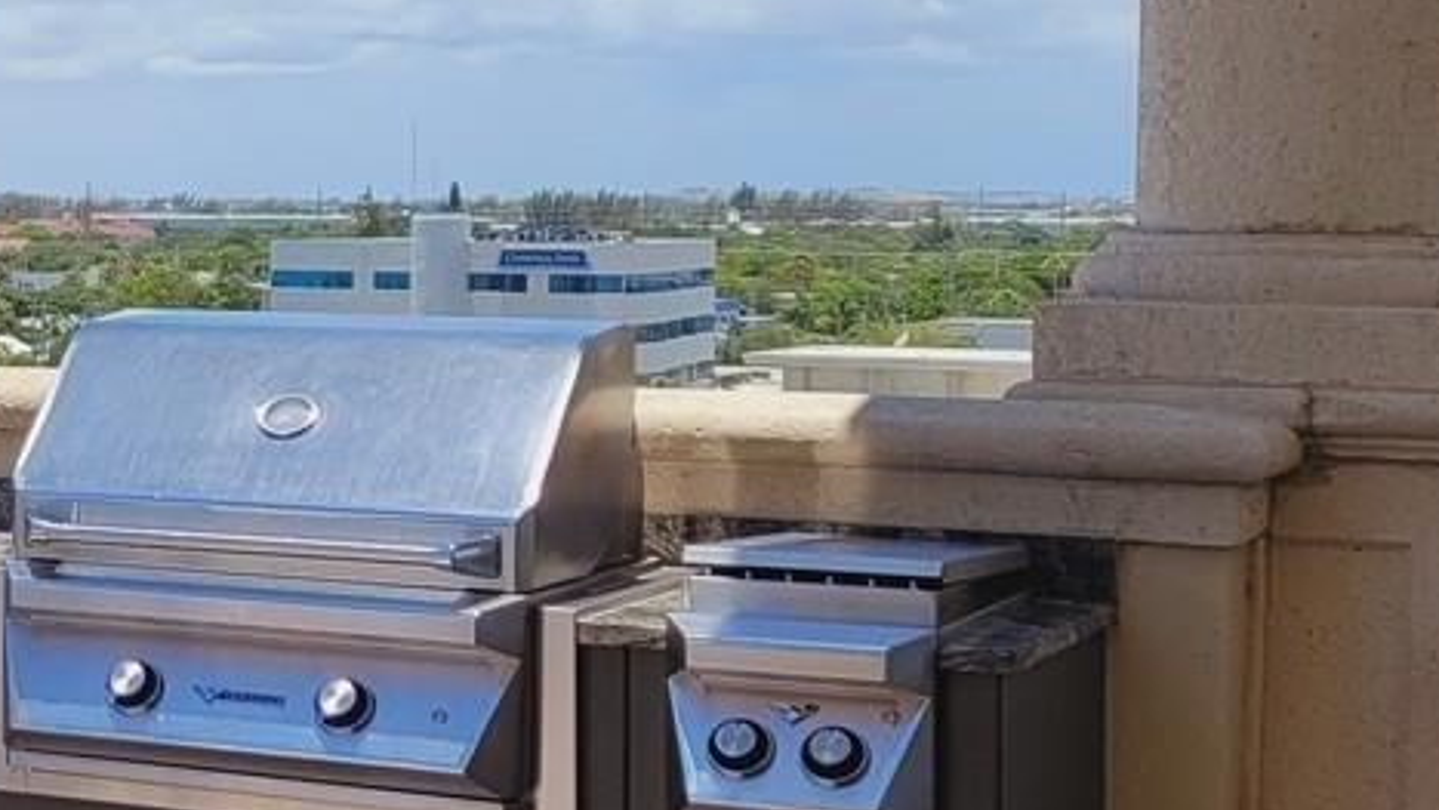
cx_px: -783
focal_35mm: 97
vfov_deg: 12.5
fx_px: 3702
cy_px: 305
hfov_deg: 19.0
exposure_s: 1/2416
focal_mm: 5.4
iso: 40
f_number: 1.8
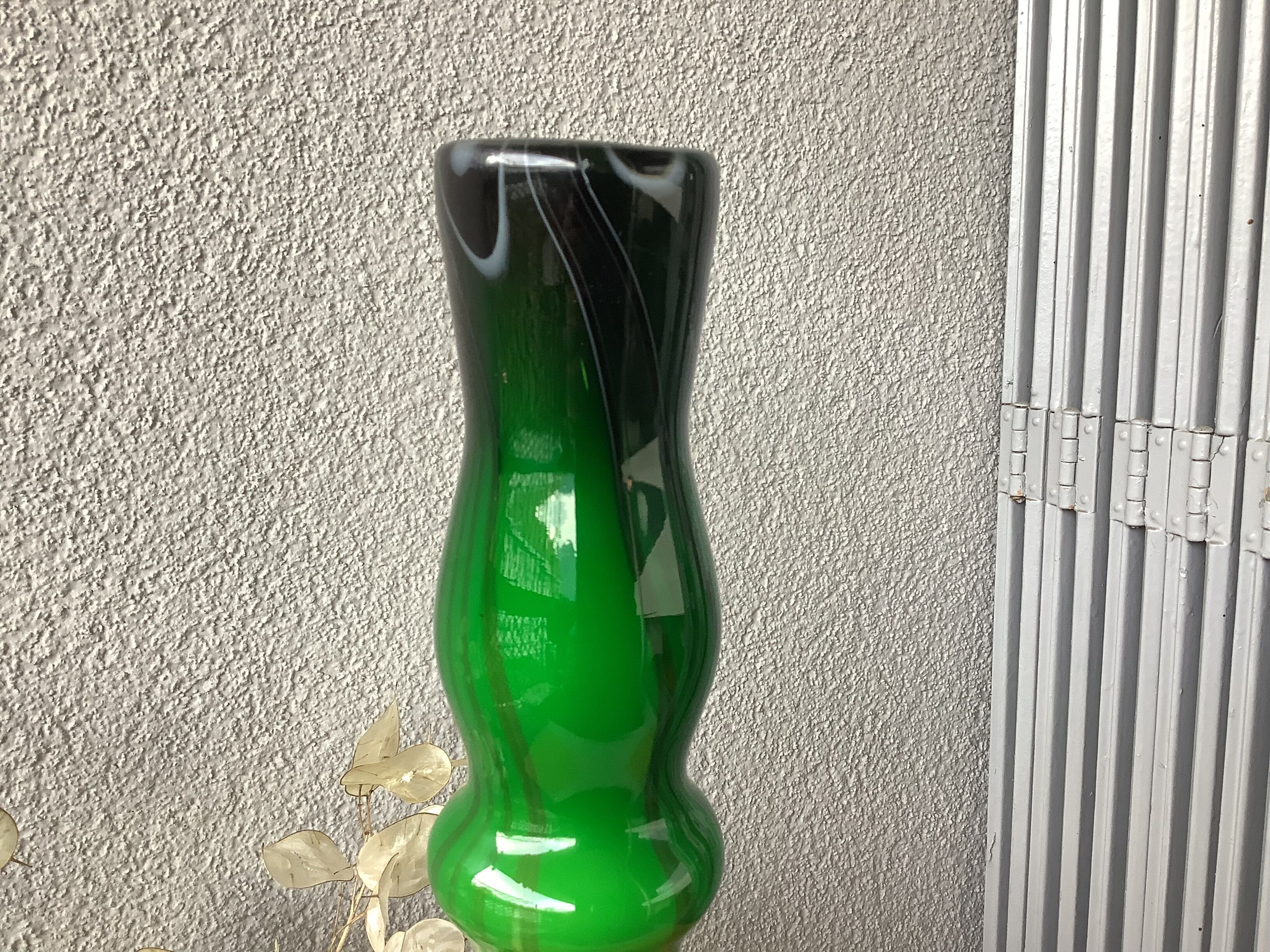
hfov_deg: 58.4
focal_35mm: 31
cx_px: 635
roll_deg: -0.1
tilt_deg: -9.1
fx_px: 1137
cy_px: 476
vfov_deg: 45.4
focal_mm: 3.3
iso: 100
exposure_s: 1/50
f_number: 2.4
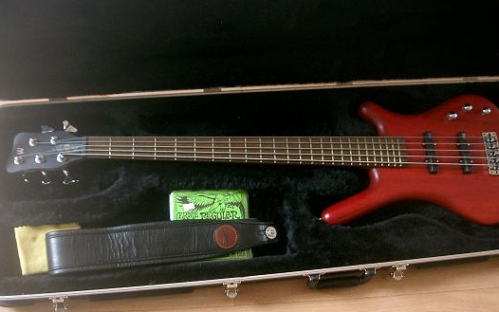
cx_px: 253
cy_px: 159
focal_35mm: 44
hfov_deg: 45.3
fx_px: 598
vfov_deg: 29.2
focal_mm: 8
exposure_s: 1/8
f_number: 2.8
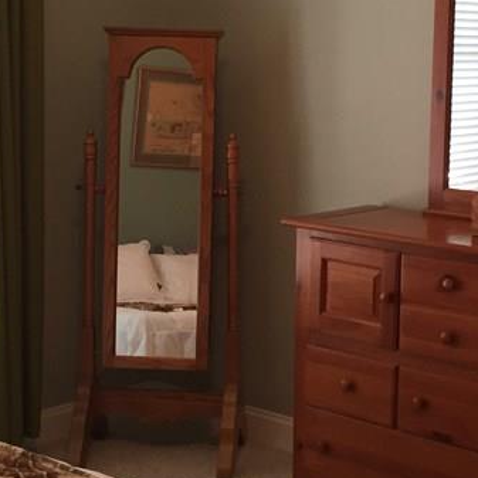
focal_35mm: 78
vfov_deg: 22.2
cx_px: 309
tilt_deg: -8.3
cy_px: 224
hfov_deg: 22.1
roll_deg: -0.8
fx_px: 1219
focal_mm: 4.15
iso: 80
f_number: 2.2
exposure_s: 1/30
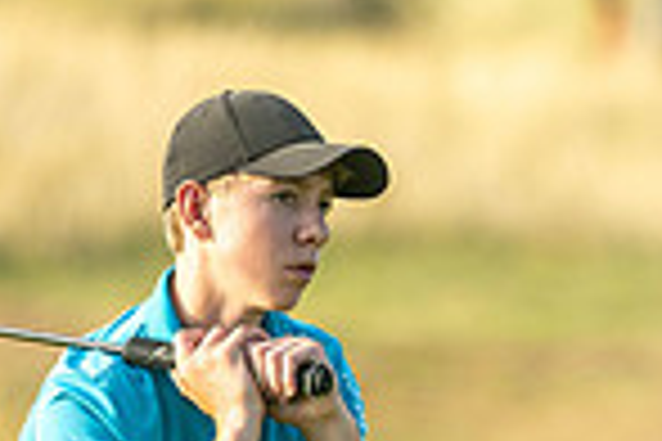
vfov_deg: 1.2
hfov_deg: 1.7
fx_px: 21716
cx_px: 761
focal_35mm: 1181
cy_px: 826
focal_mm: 300
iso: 200
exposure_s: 1/500
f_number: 5
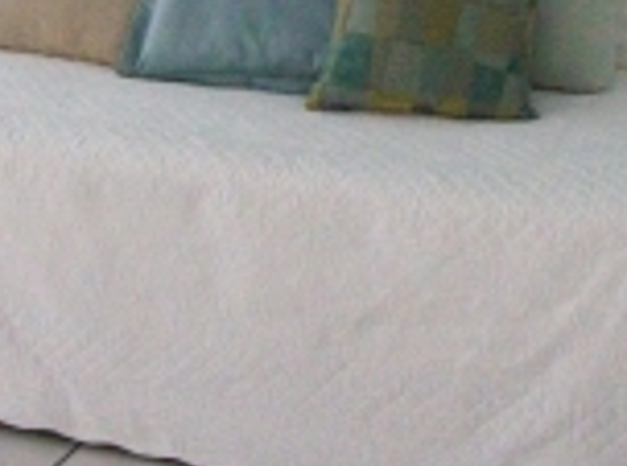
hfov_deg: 20.7
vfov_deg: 15.2
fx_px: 1715
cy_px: -19
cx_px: 272
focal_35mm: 95
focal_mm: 6
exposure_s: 1/128
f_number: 2.7
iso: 660
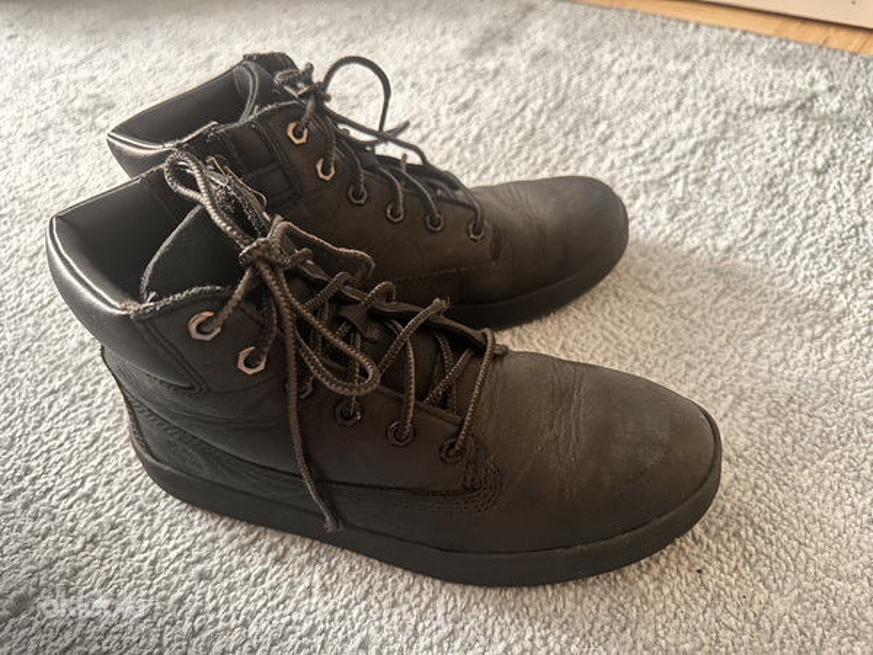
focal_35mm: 24
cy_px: 328
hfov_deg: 71.6
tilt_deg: -45.2
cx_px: 436
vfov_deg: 56.8
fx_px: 605
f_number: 1.78
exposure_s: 1/25
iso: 2000
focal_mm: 6.86
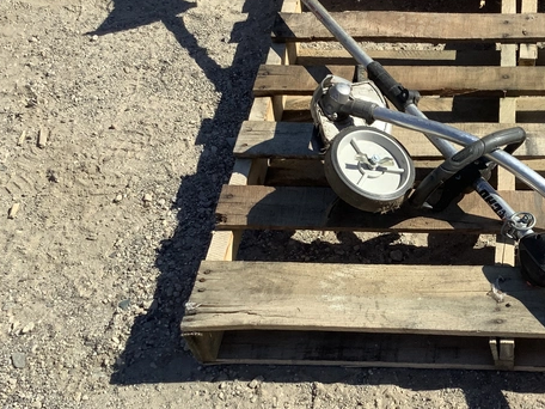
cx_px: 440
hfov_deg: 36.2
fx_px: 803
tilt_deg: -51.1
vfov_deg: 28.5
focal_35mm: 51
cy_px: 233
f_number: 2.4
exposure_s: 1/1235
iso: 25
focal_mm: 3.3
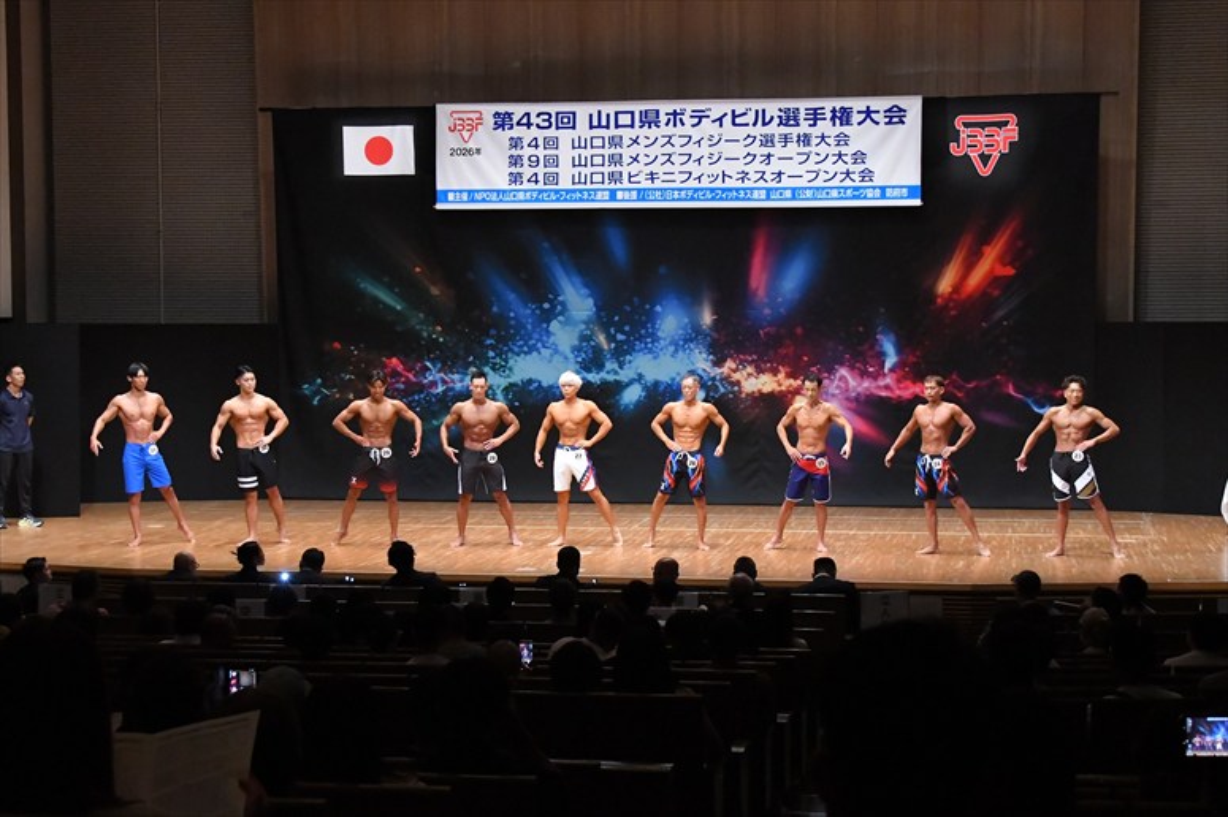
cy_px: 408
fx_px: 2284
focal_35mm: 67
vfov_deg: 20.3
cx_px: 614
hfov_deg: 30.1
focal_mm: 45
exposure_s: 1/400
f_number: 5.6
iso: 8000
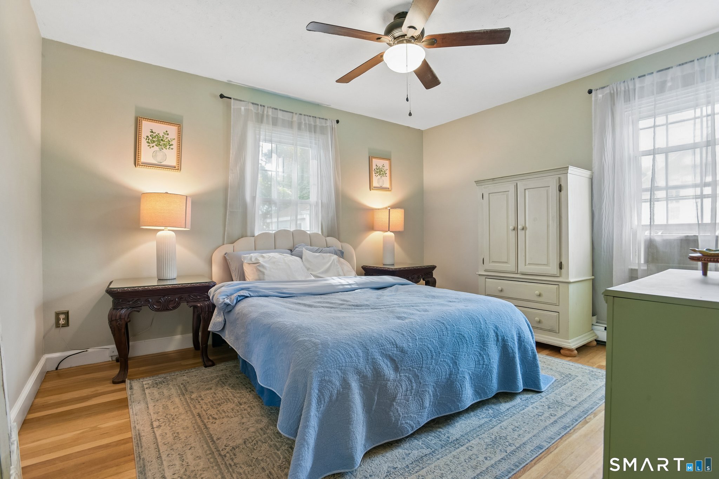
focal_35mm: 17
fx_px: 339
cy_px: 240
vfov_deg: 70.4
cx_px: 360
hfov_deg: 93.3
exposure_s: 1/4
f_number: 11
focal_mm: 17
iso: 400
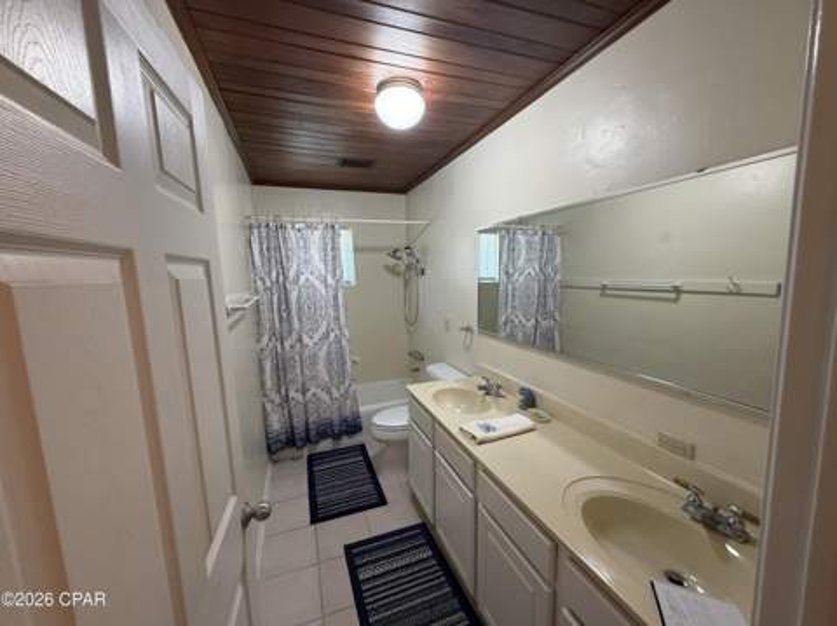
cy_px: 313
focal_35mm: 14
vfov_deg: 85.6
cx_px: 418
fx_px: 338
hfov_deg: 102.1
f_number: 2.2
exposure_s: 1/60
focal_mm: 2.22
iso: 250
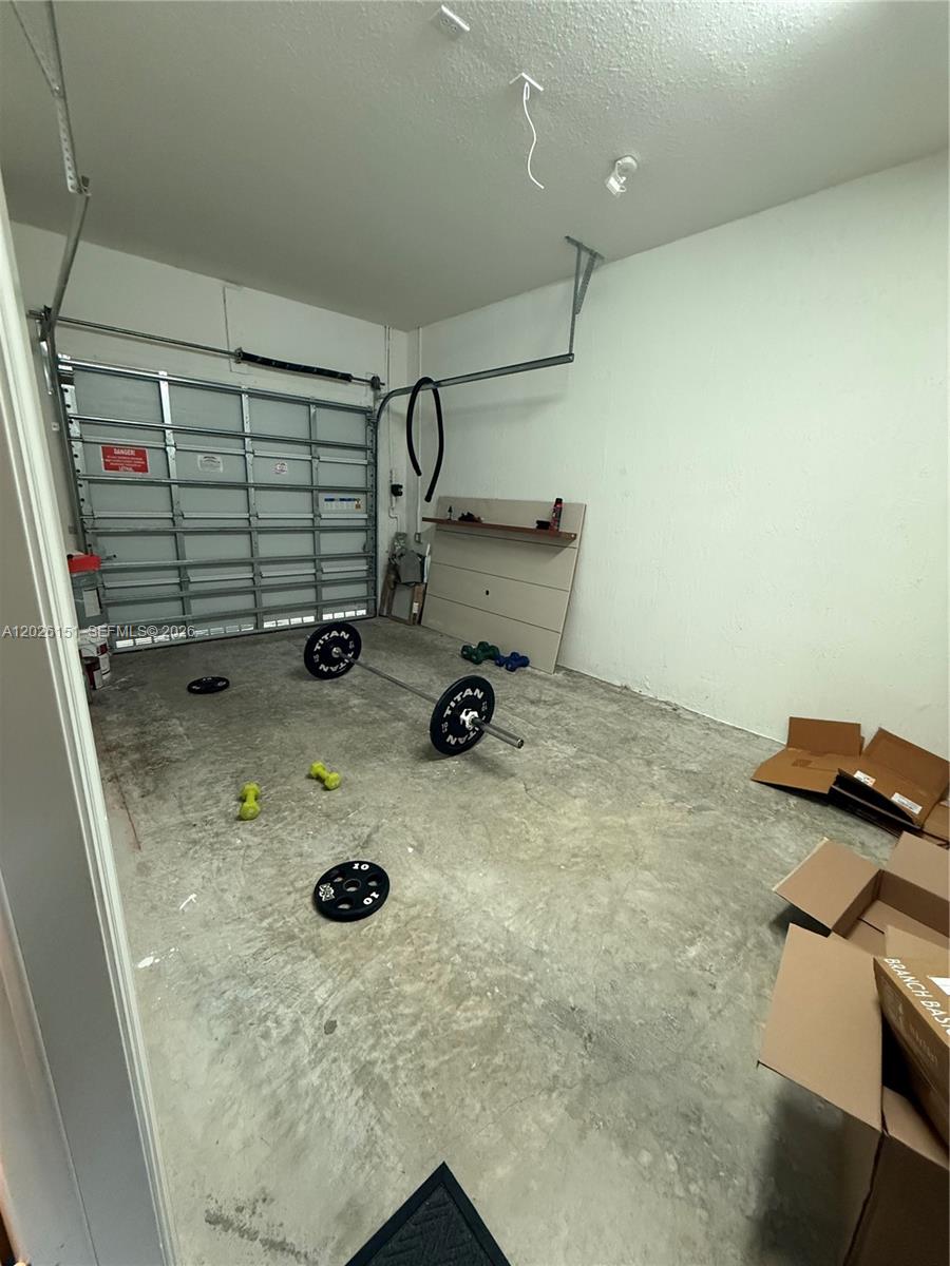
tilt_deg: -16.2
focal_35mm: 14
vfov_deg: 102.1
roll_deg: -2.5
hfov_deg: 85.7
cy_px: 633
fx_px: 512
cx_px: 475
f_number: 2.2
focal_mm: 2.22
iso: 640
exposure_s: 1/60
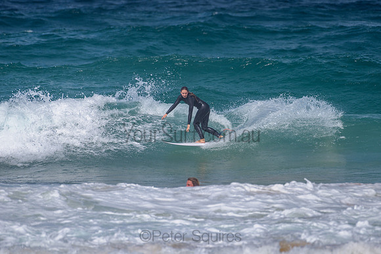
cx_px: 234
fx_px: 6492
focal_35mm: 613
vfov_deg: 2.2
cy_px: 100
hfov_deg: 3.4
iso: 90
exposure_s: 1/2000
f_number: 5.6
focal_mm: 500
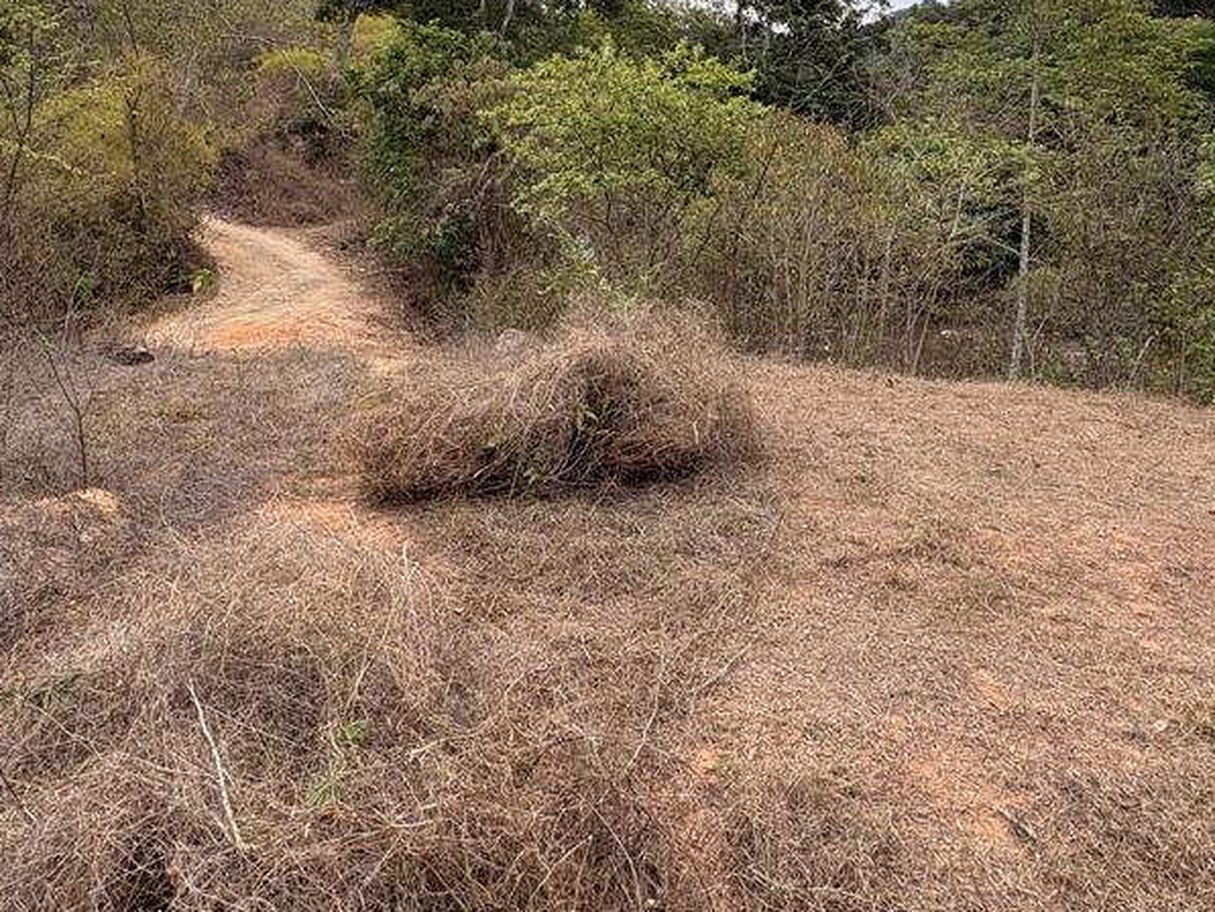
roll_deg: +1.2
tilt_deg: +1.8
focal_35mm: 24
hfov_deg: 71.6
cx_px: 623
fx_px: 843
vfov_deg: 53.5
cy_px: 197
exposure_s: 1/796
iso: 64
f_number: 2.2
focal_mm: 2.22
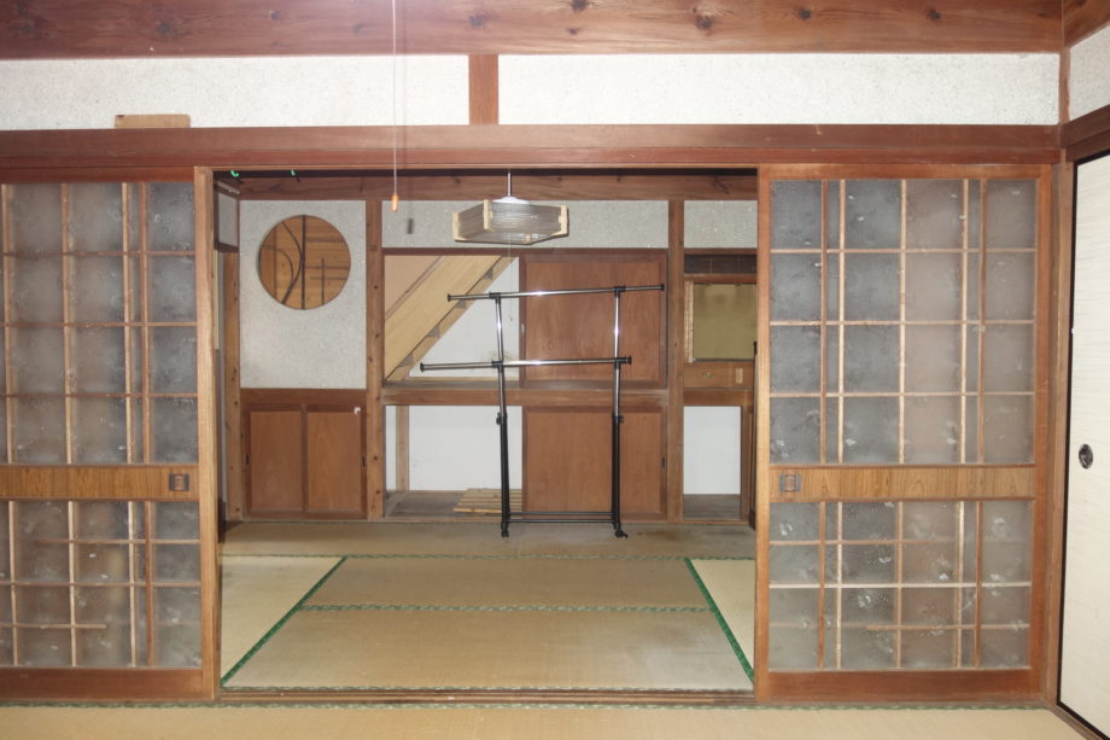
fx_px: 863
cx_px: 555
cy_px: 370
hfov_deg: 65.5
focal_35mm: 28
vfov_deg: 46.4
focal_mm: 10.4
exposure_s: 1/30
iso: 320
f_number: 1.8
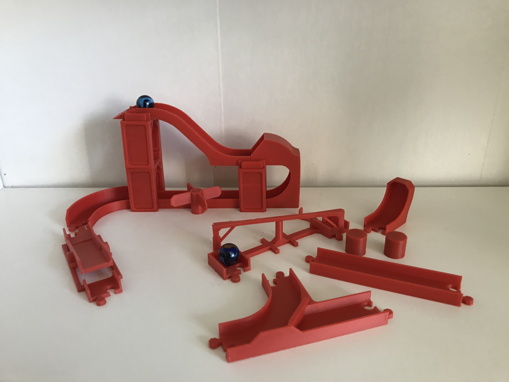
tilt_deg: -24.2
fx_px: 412
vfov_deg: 49.7
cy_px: 191
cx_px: 254
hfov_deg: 63.4
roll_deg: +1.7
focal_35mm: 28
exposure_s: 1/24
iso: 40
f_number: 1.8
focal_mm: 3.99
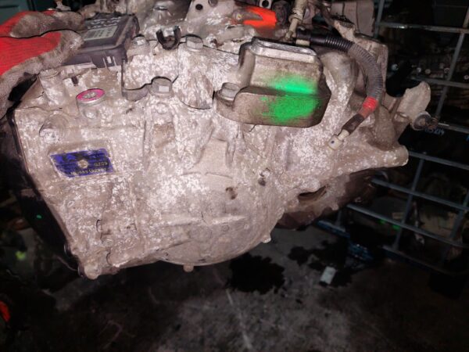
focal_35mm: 25
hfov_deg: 69.4
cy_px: 176
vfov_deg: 54.9
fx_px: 339
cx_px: 234
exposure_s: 1/100
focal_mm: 5.23
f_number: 1.8
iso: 160
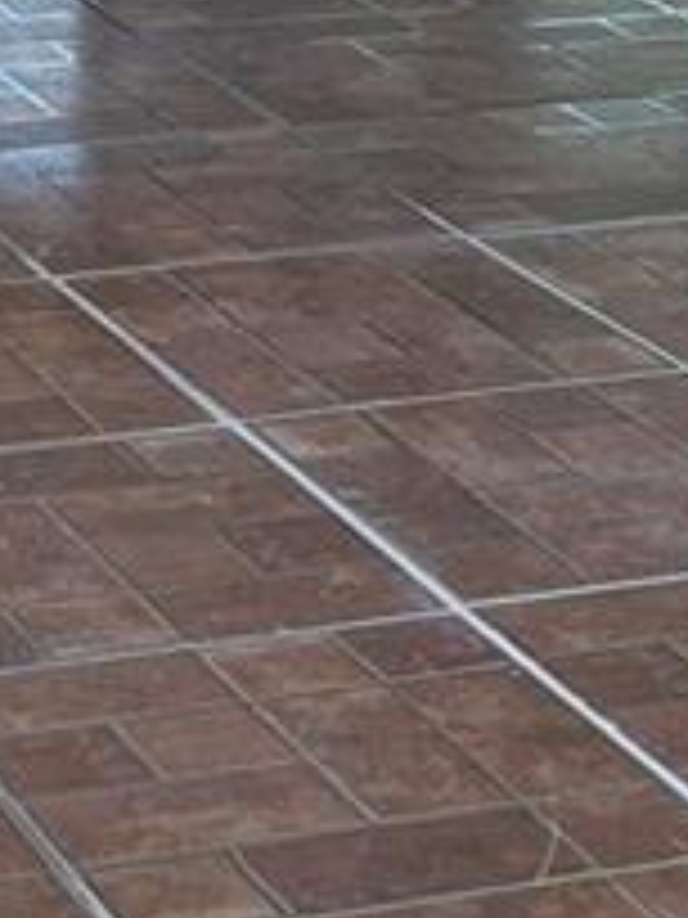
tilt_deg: -7.1
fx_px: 4055
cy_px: -459
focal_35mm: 153
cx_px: -247
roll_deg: +0.5
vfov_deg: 12.3
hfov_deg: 9.5
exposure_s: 1/164
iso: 50
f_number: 1.6
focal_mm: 5.1
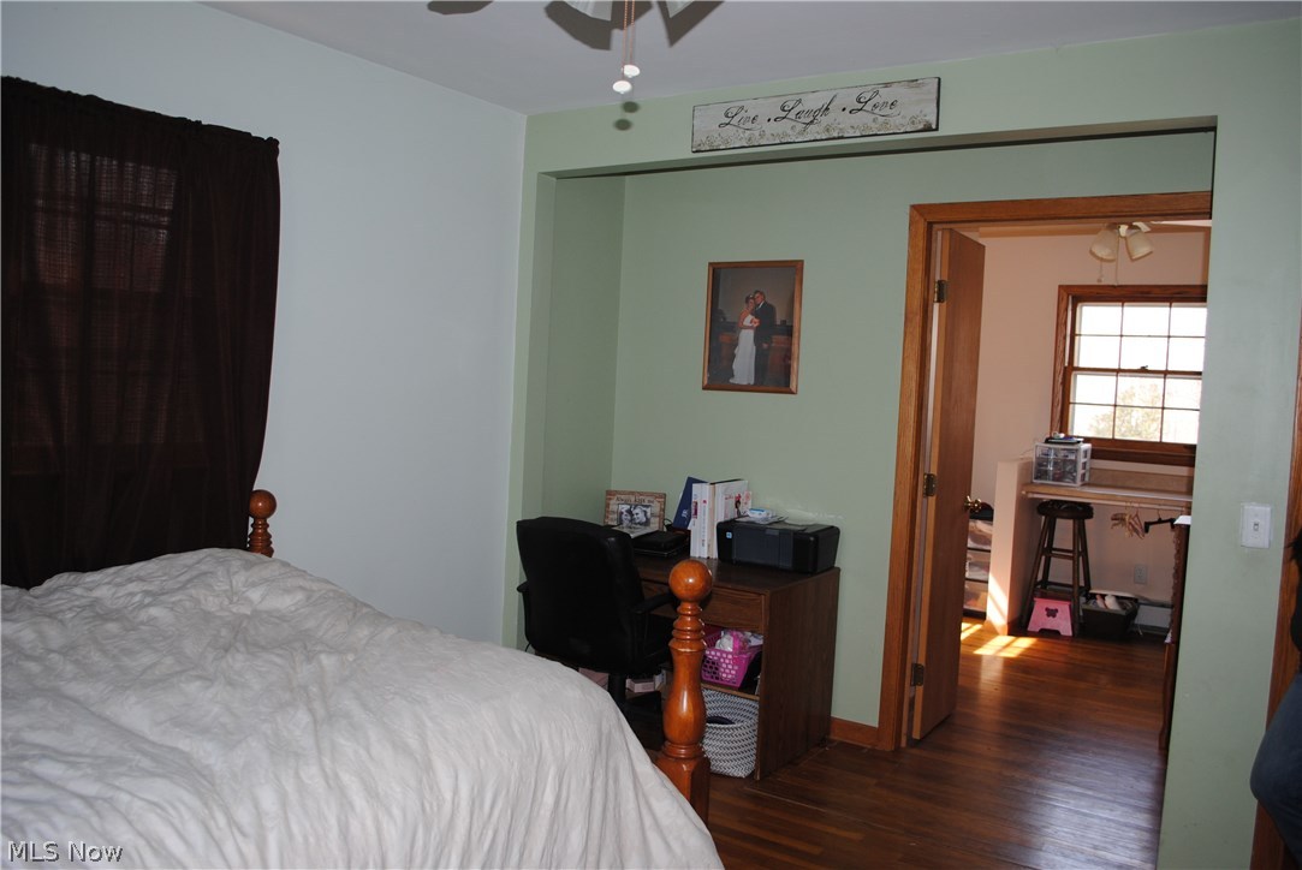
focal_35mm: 27
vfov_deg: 48.0
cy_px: 435
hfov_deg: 67.3
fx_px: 977
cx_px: 651
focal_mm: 18
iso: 200
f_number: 3.5
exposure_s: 1/60
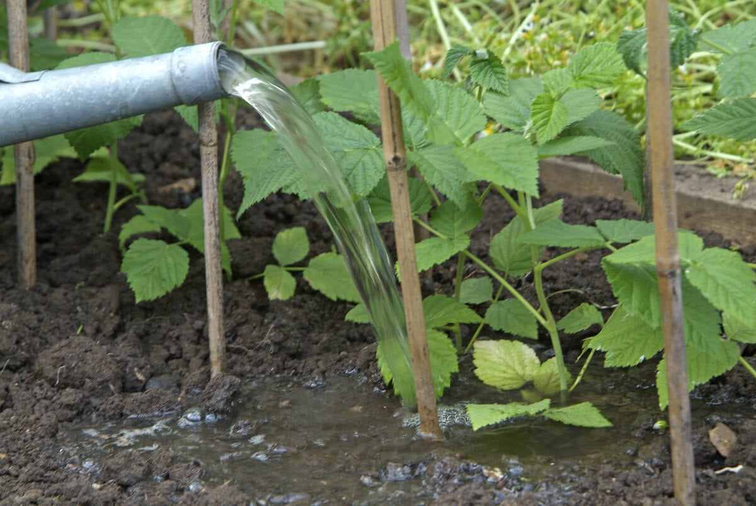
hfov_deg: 19.4
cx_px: 378
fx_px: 2207
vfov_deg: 13.1
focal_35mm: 105
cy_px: 253
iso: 200
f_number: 6.7
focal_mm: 70
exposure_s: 1/60
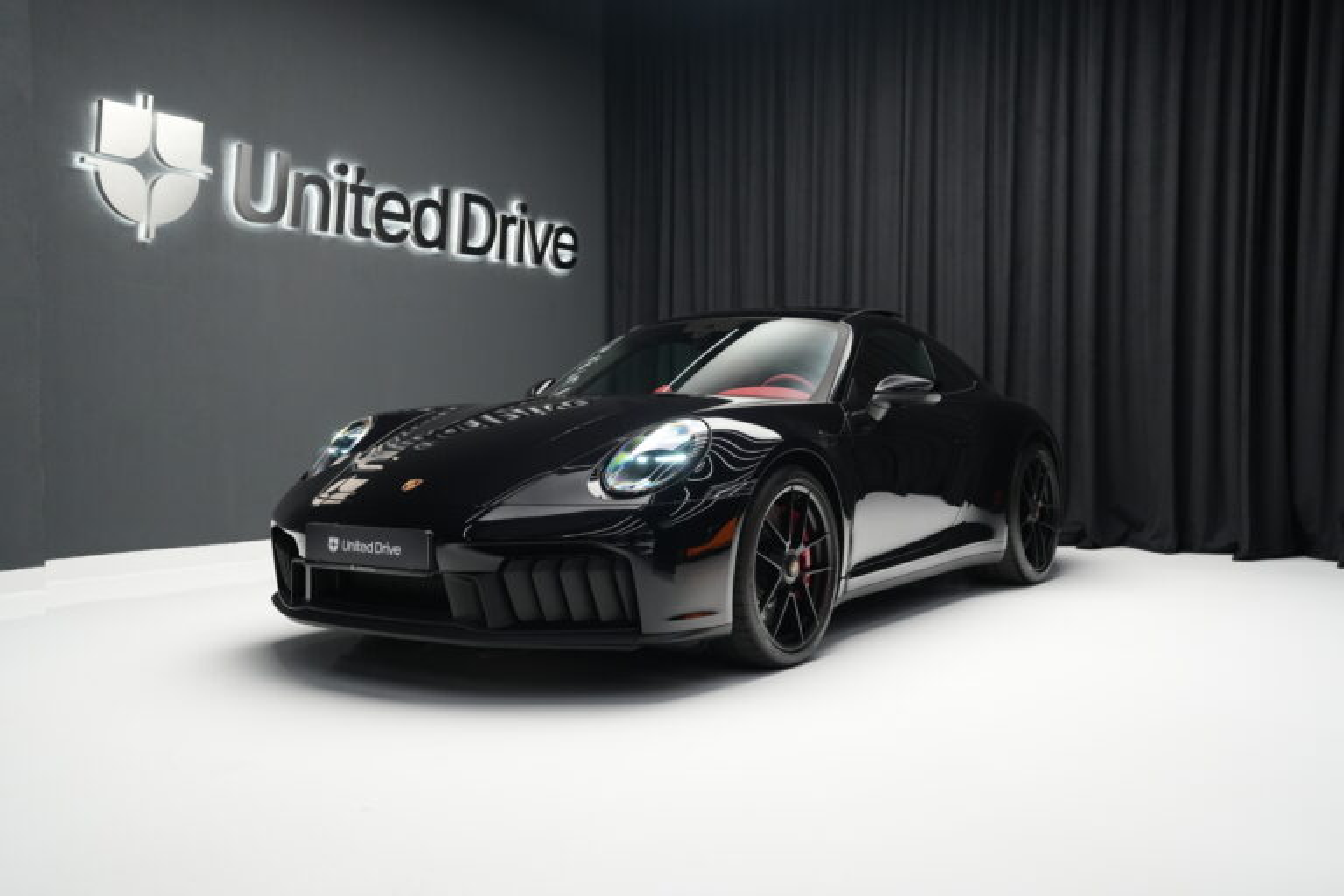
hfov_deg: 54.4
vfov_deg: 37.9
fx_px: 1307
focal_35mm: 35
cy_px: 448
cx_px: 672
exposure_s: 1/40
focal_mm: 35
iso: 2000
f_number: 4
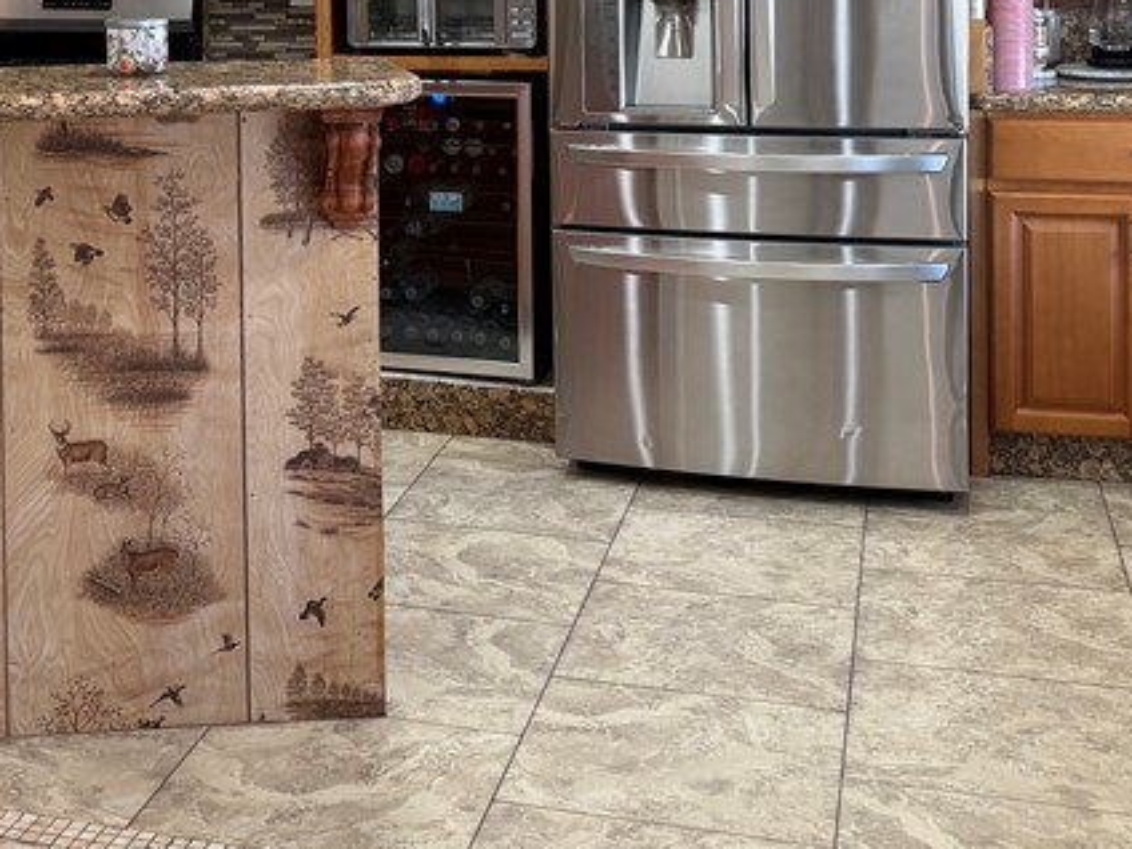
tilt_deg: -3.0
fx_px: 1897
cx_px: 208
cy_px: 13
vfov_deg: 24.2
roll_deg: +1.3
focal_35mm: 58
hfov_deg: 32.2
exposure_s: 1/60
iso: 125
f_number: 1.78
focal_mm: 6.76
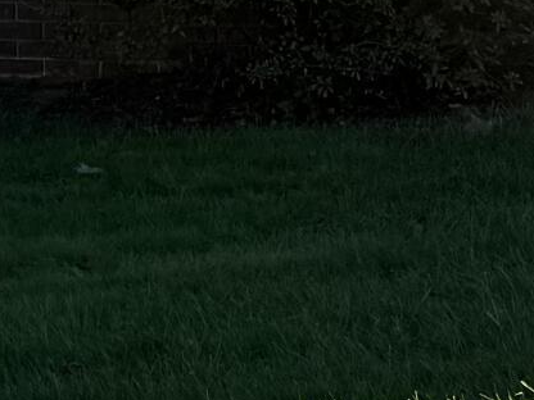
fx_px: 2669
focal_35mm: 173
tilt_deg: +4.1
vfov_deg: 8.0
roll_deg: +0.9
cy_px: -501
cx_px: -304
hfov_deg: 10.9
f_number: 1.78
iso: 80
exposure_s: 1/2445
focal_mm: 6.76
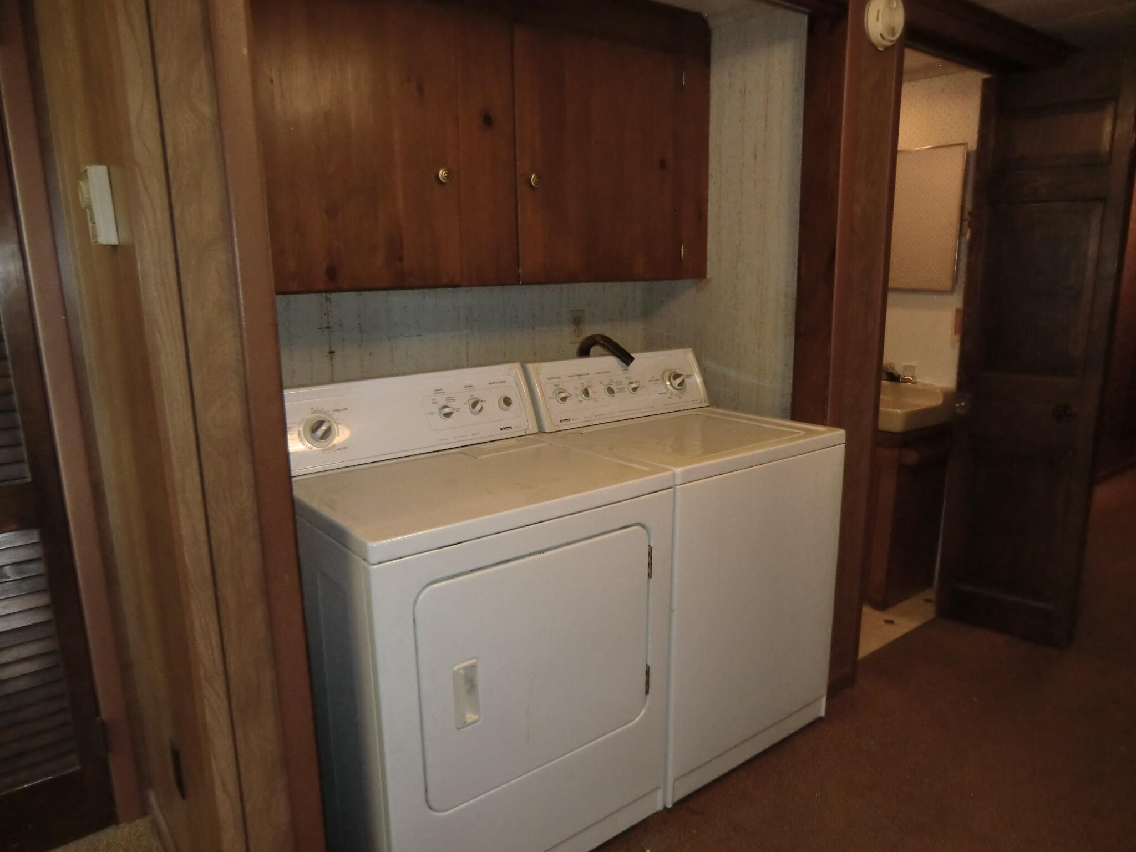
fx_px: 788
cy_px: 426
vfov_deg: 56.8
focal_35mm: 24
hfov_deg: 71.6
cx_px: 568
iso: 400
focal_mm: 4.3
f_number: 3.2
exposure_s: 1/50
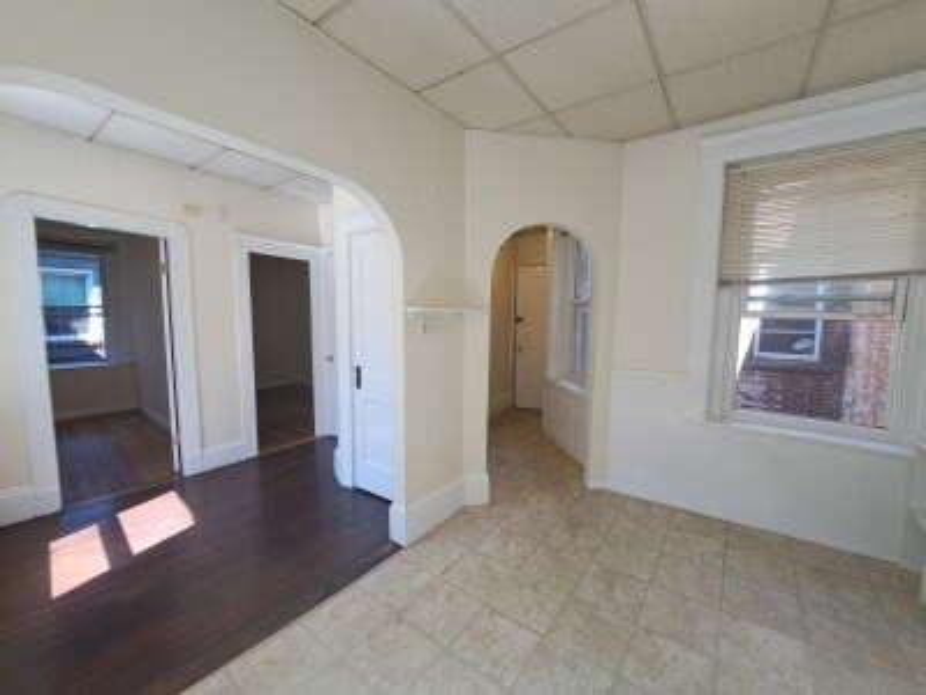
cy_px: 348
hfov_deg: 106.2
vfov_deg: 89.9
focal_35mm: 13
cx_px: 463
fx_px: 348
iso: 50
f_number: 2.2
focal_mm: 1.74
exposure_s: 1/40
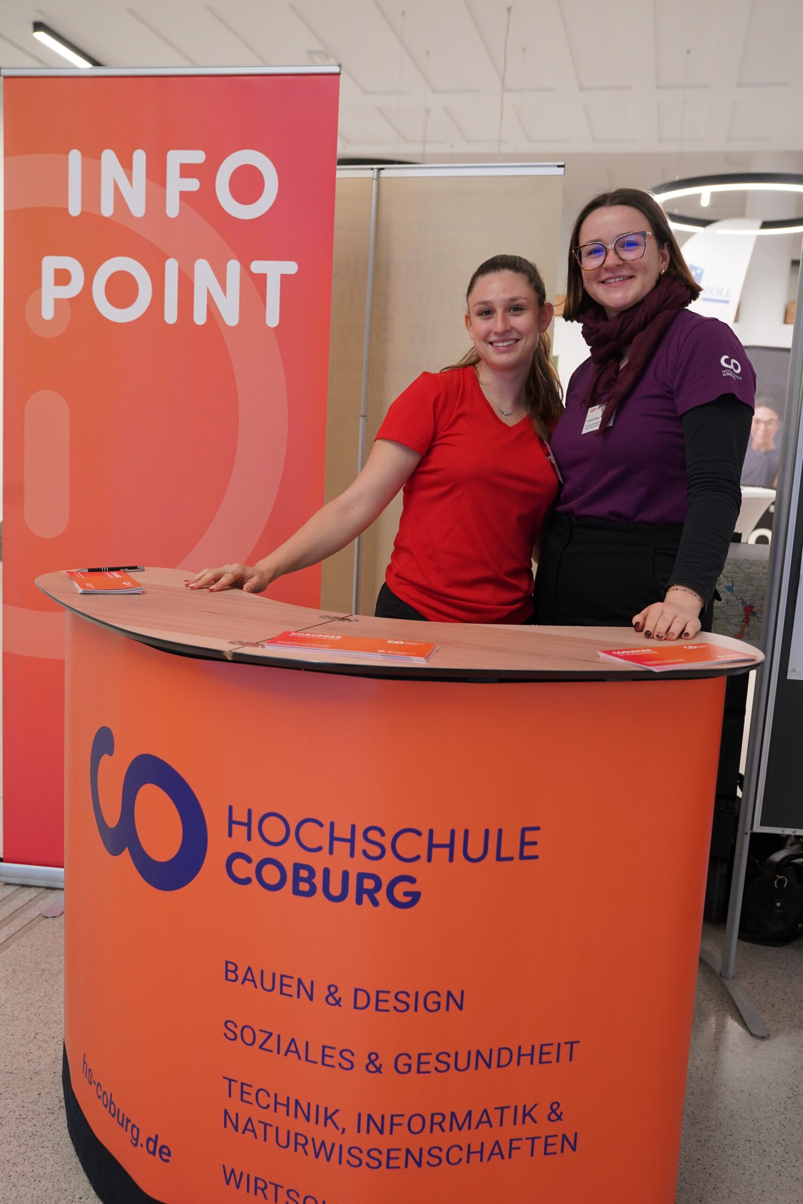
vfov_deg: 60.3
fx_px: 1037
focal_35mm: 31
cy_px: 602
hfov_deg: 42.3
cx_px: 402
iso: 2000
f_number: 4
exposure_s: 1/160
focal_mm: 31
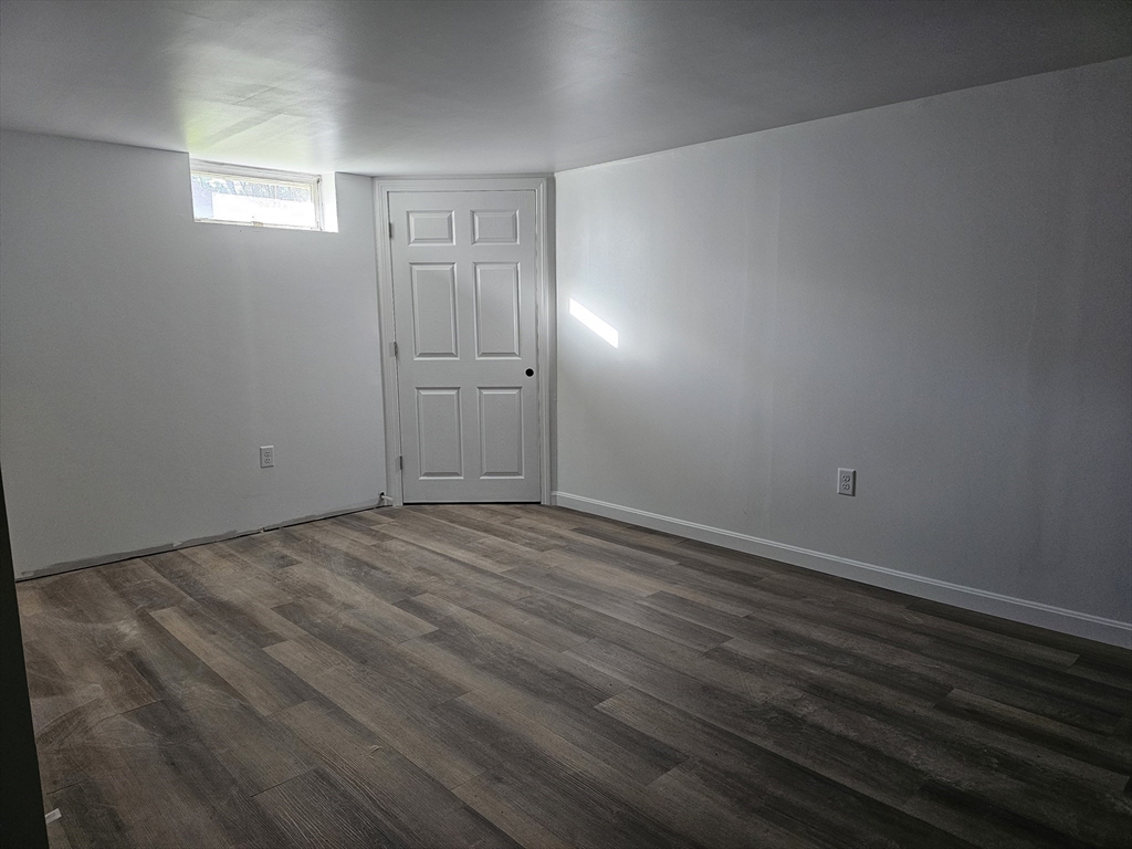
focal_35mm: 23
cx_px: 566
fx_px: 752
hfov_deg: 73.9
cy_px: 424
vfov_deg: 58.9
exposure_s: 1/170
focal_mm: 6.3
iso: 400
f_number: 1.7
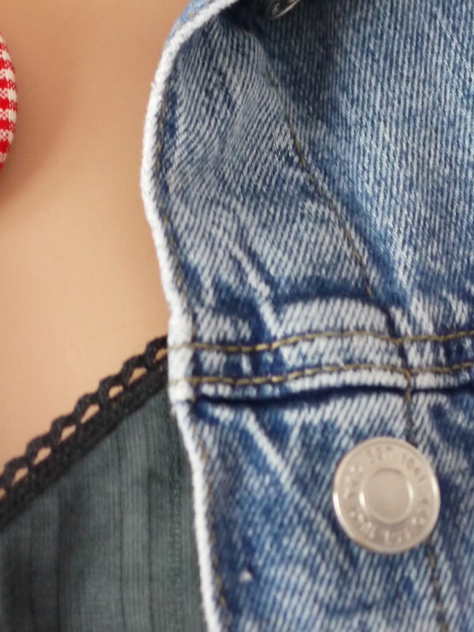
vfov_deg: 11.4
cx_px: -131
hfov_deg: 8.7
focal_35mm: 169
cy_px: -161
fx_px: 3085
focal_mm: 30
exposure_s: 1/13
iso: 800
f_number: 2.8
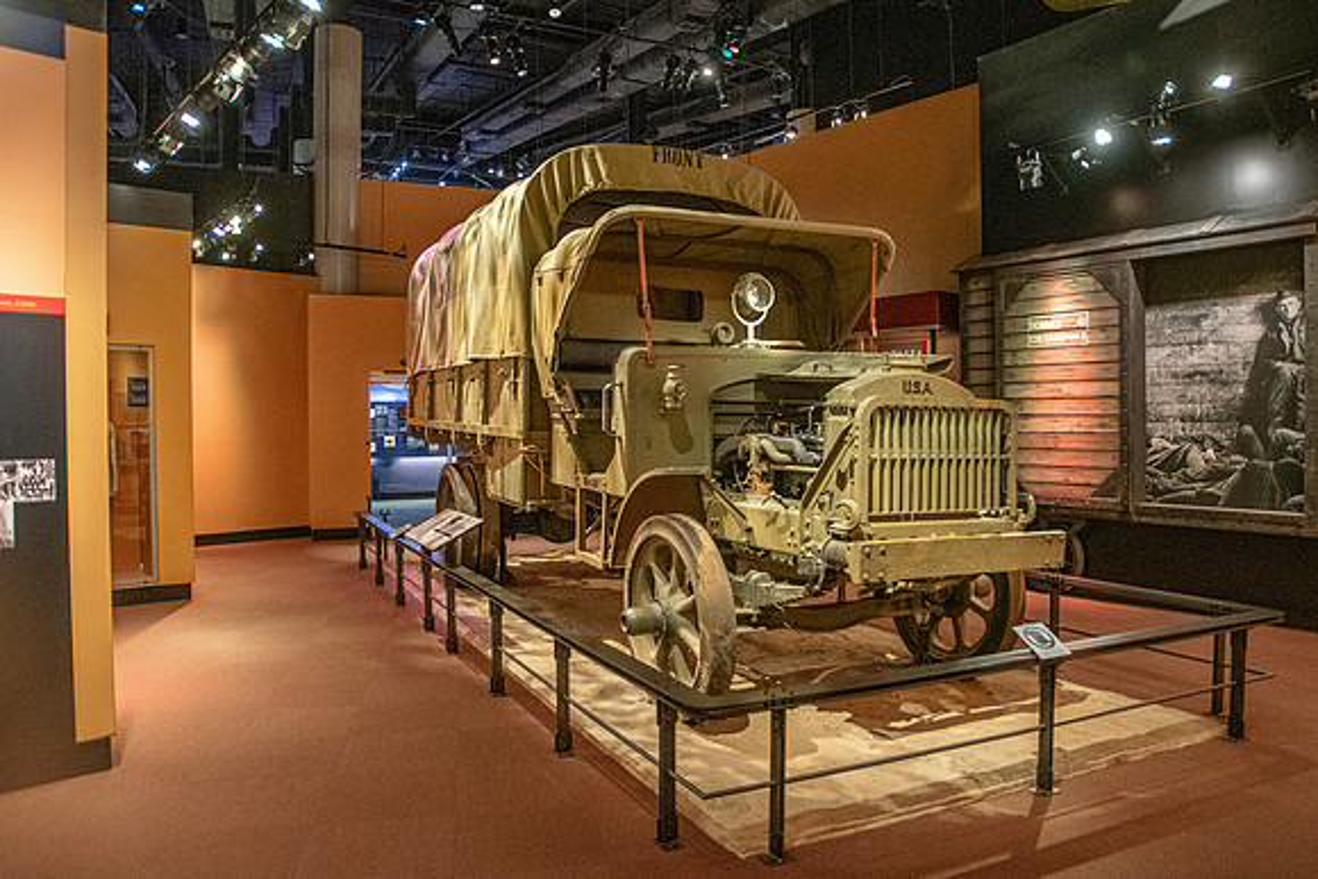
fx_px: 914
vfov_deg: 51.4
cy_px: 440
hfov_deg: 71.6
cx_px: 659
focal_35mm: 25
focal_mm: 16
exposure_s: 1/100
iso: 5600
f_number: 2.8
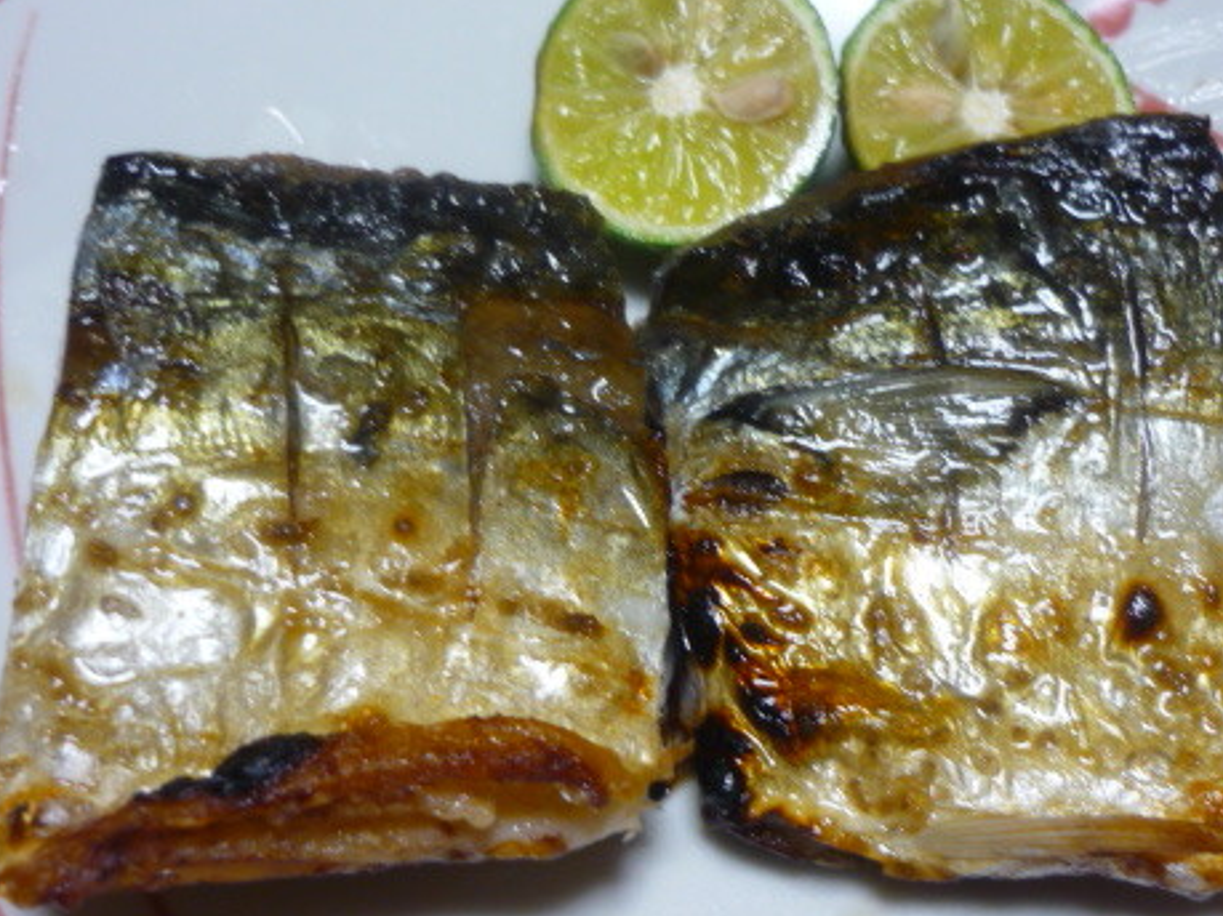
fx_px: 1625
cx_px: 687
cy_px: 498
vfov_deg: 31.5
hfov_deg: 41.2
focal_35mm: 46
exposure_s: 1/30
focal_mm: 5.5
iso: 160
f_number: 2.8
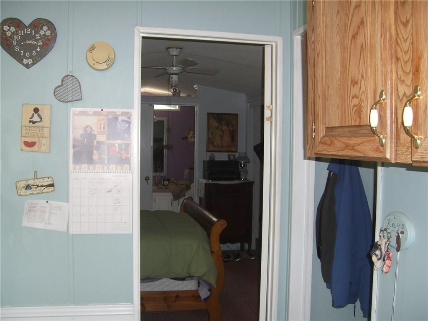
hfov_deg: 49.0
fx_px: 470
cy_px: 160
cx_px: 214
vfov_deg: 37.7
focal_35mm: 38
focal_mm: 6.2
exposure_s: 1/60
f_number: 2.7
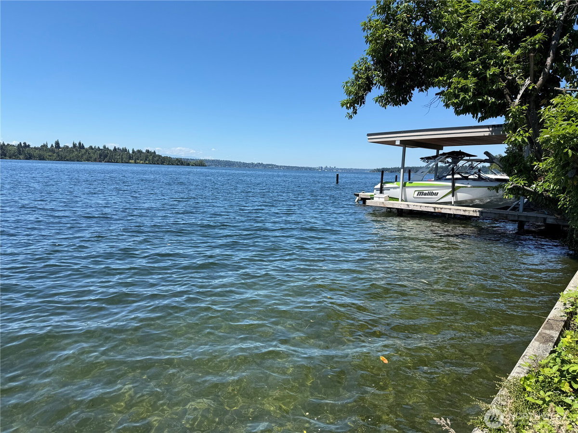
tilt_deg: -7.3
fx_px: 401
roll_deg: -1.8
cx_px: 289
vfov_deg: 56.8
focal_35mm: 24
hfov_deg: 71.6
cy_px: 216
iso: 80
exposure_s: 1/3953
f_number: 1.78
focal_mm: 6.76
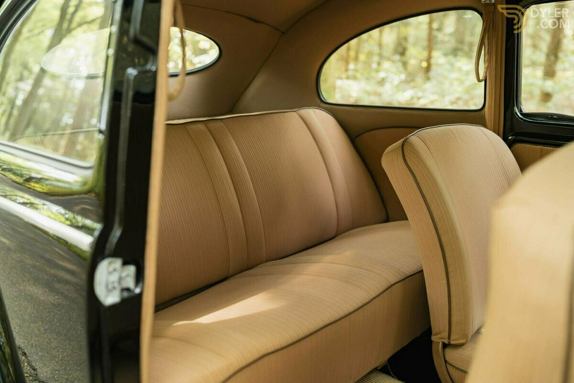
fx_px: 558
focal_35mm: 35
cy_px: 192
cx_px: 287
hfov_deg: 54.4
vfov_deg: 37.9
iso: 800
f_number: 2.8
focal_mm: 35
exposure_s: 1/125
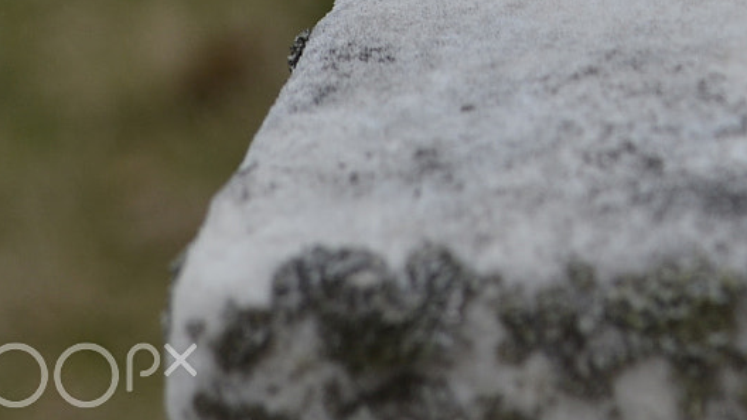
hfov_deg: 11.6
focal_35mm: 181
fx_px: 3585
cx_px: 978
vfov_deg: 6.6
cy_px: -192
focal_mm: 38
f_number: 5
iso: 100
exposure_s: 1/160
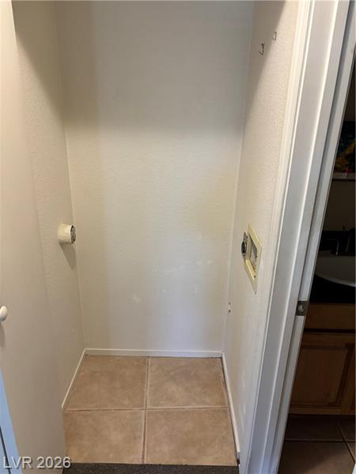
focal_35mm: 26
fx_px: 357
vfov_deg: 67.3
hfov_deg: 53.1
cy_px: 237
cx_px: 178
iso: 250
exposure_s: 1/60
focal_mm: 5.96
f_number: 1.6
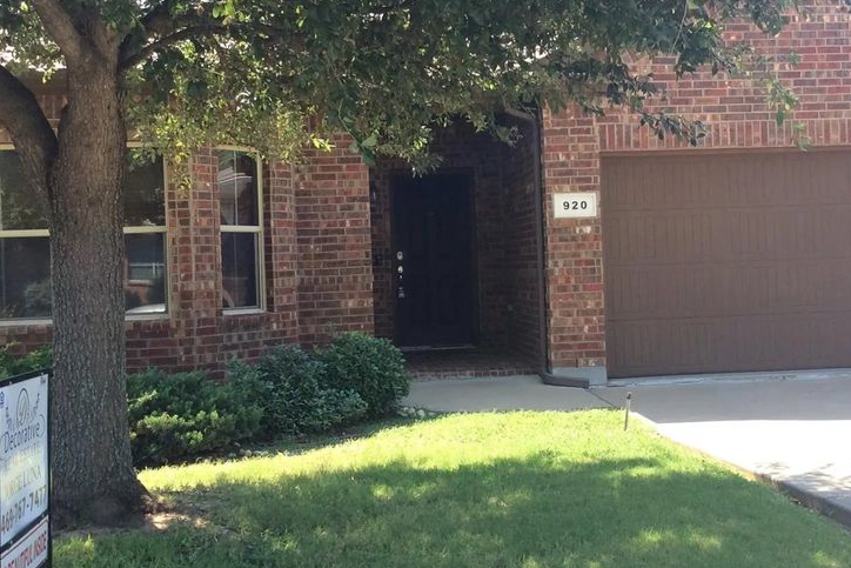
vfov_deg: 28.6
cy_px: 258
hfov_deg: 41.8
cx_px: 478
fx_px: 1111
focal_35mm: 47
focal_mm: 3.3
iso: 32
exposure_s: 1/282
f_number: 2.4
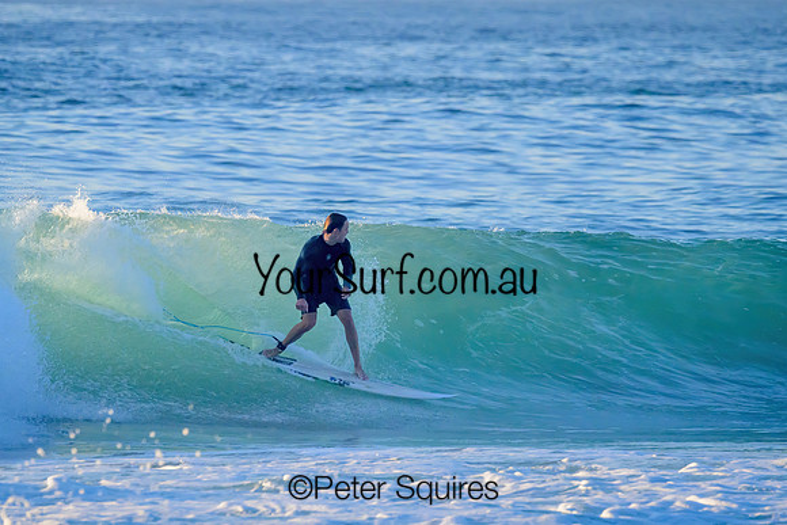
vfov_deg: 1.8
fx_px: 16374
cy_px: 174
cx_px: 430
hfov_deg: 2.8
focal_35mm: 749
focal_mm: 550
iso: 2000
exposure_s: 1/1600
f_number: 11
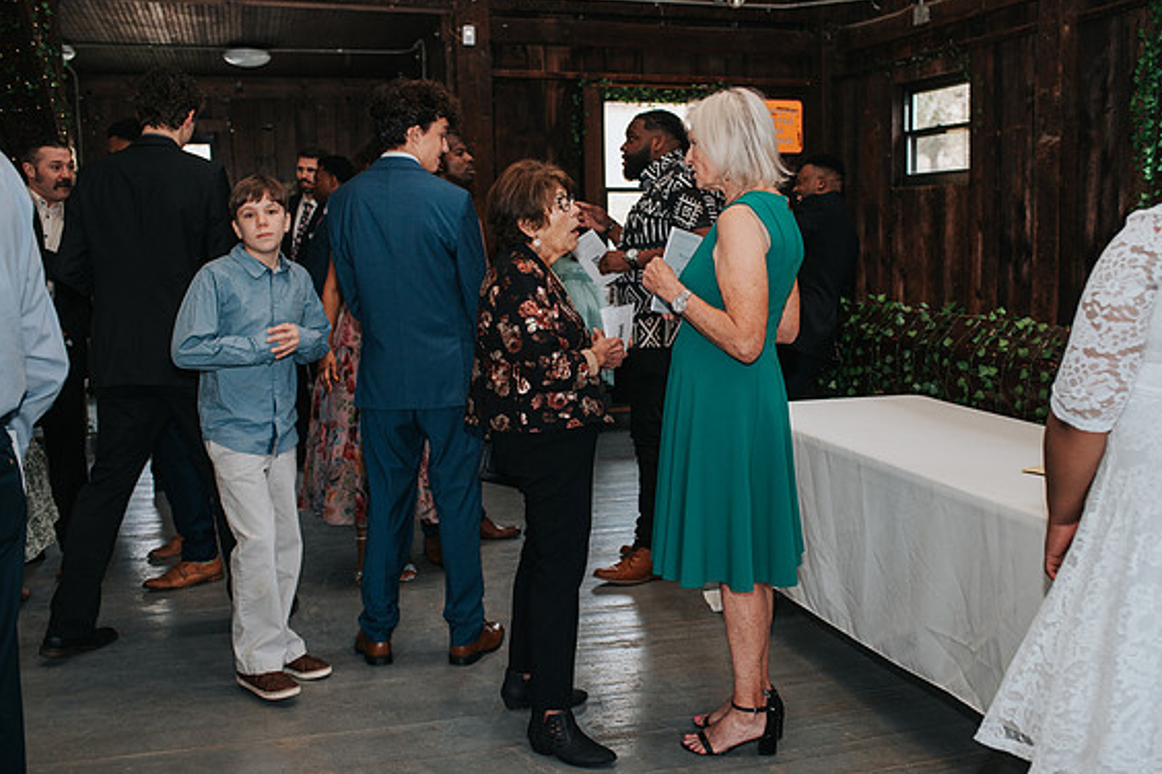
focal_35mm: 36
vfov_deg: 36.9
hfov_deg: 53.1
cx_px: 595
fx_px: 1162
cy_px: 387
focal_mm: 35
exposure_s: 1/200
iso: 1000
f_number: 3.2
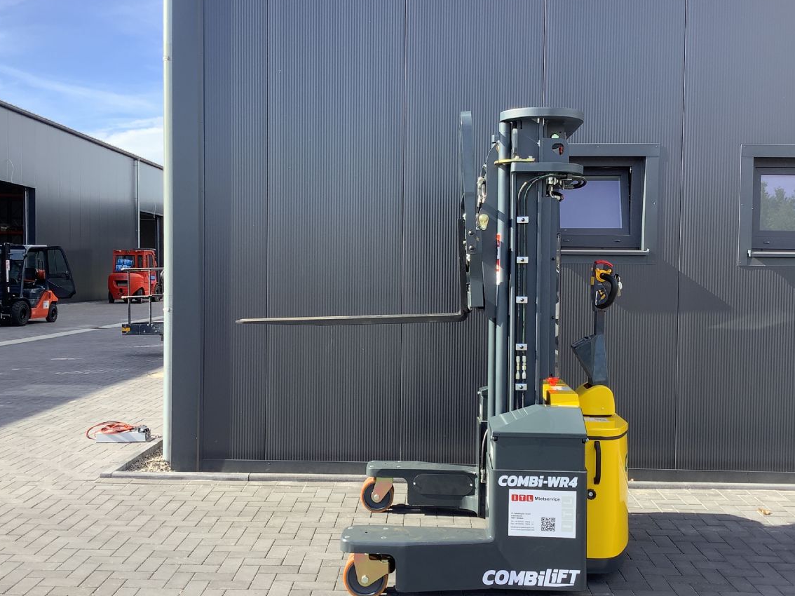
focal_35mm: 35
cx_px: 405
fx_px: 804
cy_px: 293
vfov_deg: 40.7
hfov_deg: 52.6
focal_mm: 3.3
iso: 25
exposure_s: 1/267
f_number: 2.4
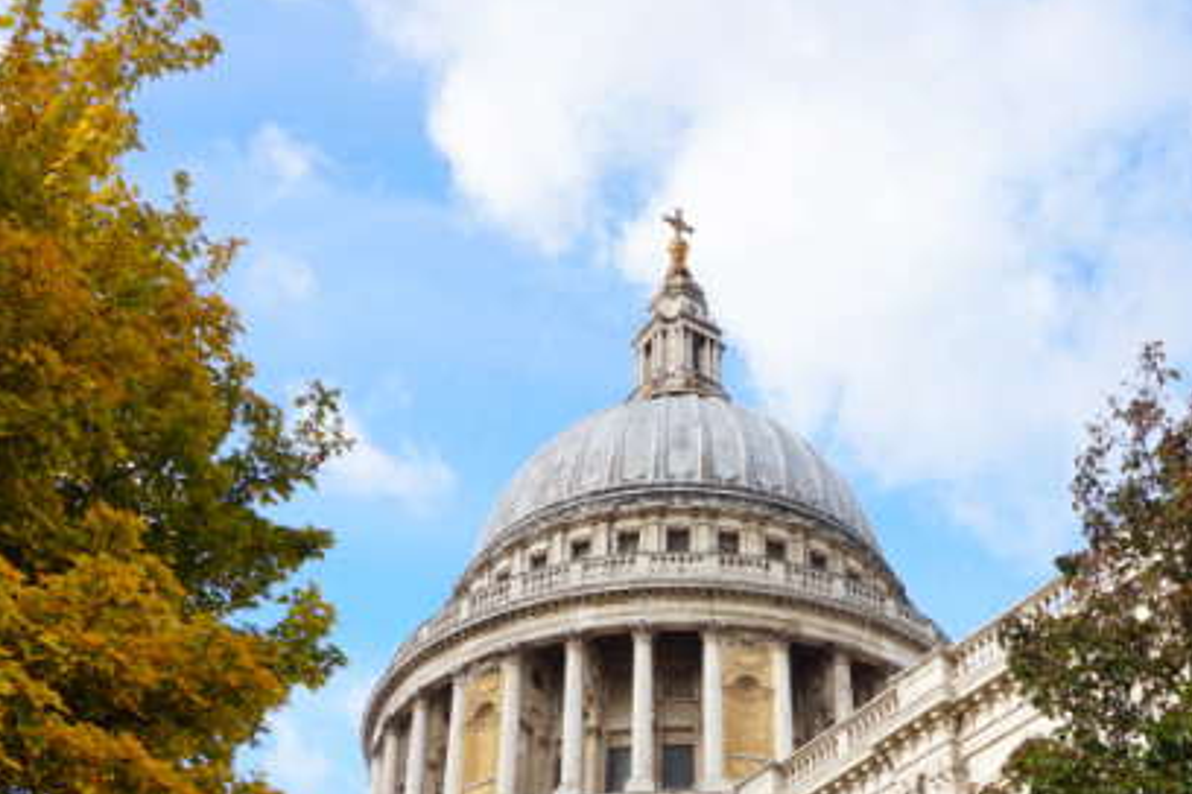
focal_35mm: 47
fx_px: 1556
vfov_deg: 27.4
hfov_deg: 41.8
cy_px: 741
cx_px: 698
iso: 100
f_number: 11
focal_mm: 16
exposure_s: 1/80
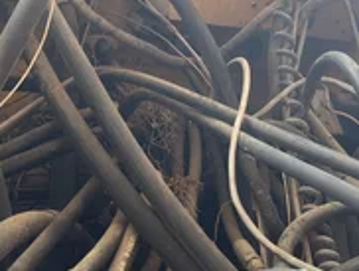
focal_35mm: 57
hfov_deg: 33.7
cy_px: 61
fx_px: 592
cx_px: 205
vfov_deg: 25.4
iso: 64
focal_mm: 5.1
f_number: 1.6
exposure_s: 1/121
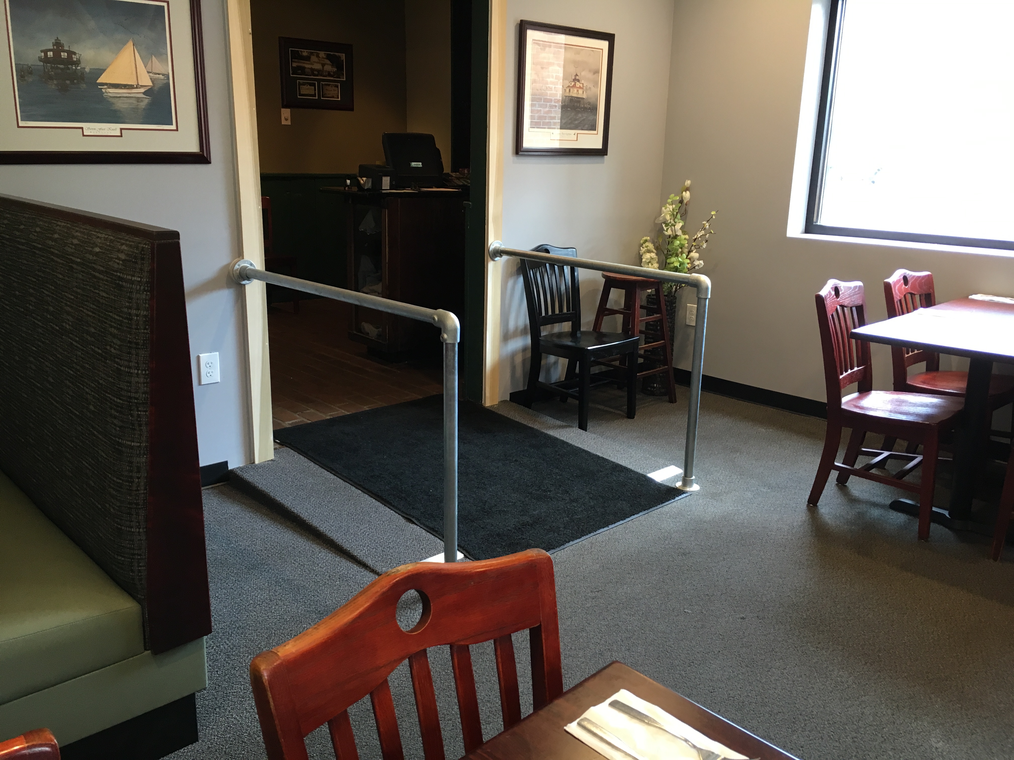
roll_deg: -0.7
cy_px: 380
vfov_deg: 48.2
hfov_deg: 61.7
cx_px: 507
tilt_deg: -14.4
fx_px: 849
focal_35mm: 29
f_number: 2.2
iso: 80
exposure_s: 1/30
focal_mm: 4.15
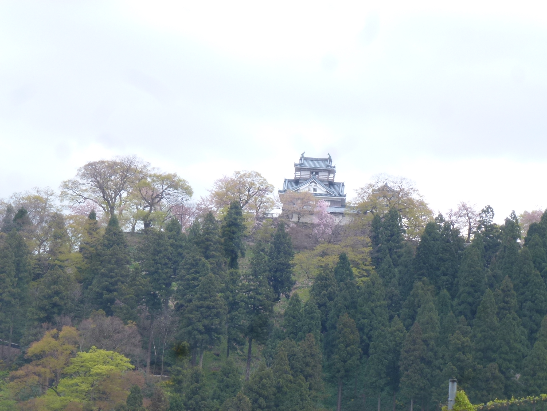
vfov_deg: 11.3
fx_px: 2070
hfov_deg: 15.1
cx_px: 274
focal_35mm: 131
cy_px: 206
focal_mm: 23.4
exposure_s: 1/100
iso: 100
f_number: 5.2
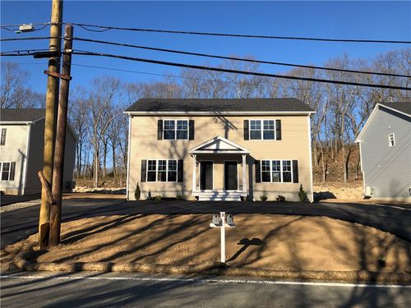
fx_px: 332
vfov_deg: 49.7
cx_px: 206
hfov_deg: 63.4
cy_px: 154
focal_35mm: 28
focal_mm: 3.99
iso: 20
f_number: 1.8
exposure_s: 1/1715
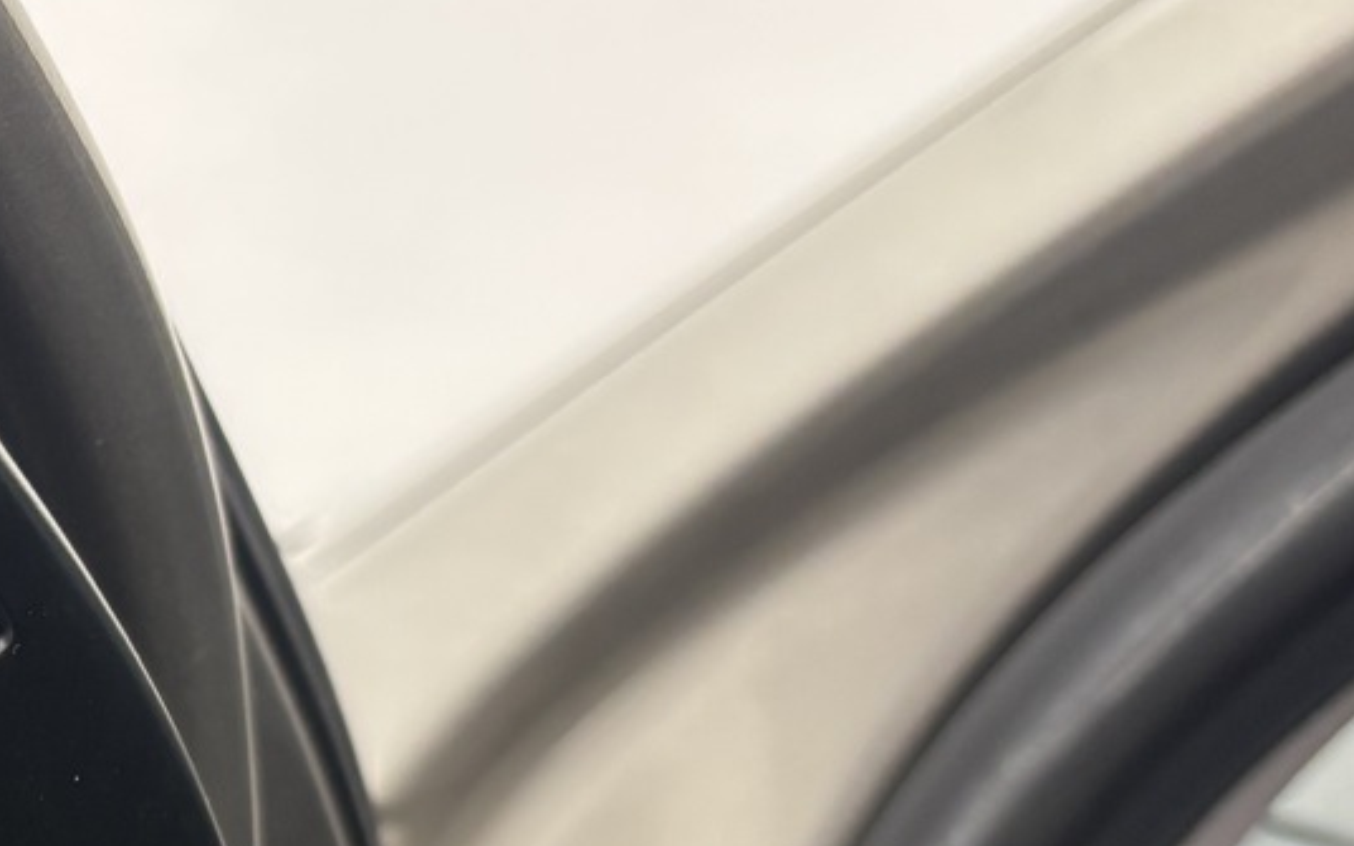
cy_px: 992
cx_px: -258
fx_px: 2731
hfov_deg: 25.2
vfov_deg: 16.9
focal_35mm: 74
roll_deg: +2.8
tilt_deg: -15.8
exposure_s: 1/50
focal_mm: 5.96
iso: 200
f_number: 1.6
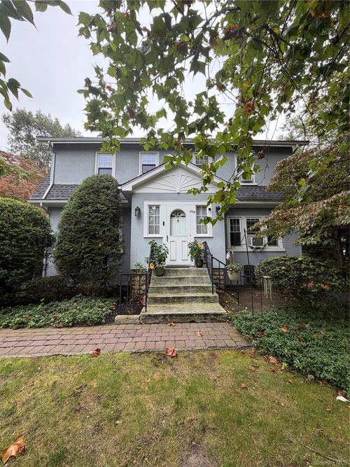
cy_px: 234
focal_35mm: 14
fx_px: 189
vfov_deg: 102.1
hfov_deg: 85.7
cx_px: 175
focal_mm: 2.22
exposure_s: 1/121
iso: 64
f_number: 2.2
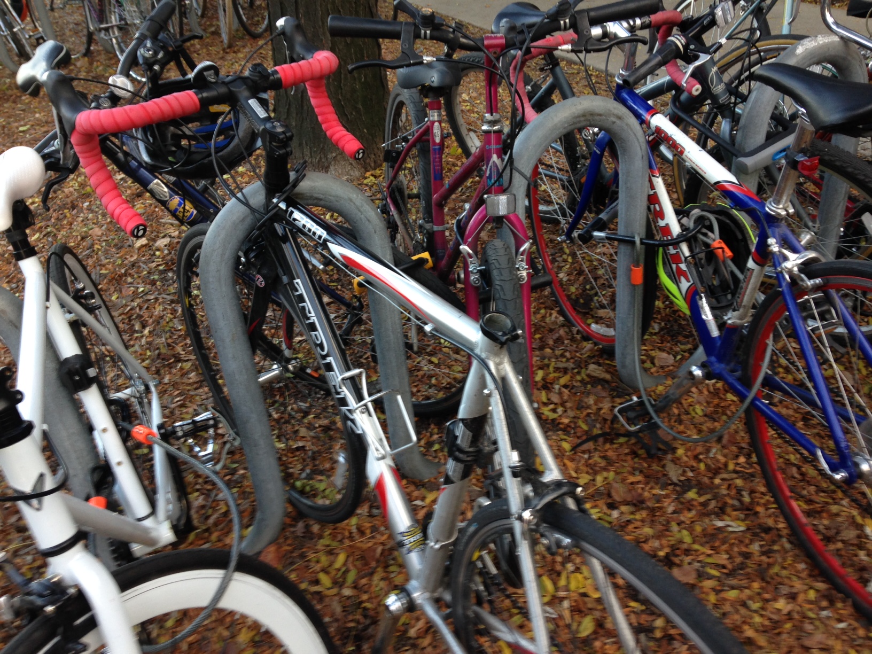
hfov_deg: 55.4
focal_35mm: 33
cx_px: 436
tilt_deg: -31.9
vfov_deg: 42.9
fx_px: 831
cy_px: 327
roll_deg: -1.0
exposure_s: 1/40
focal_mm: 4.12
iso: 50
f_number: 2.4
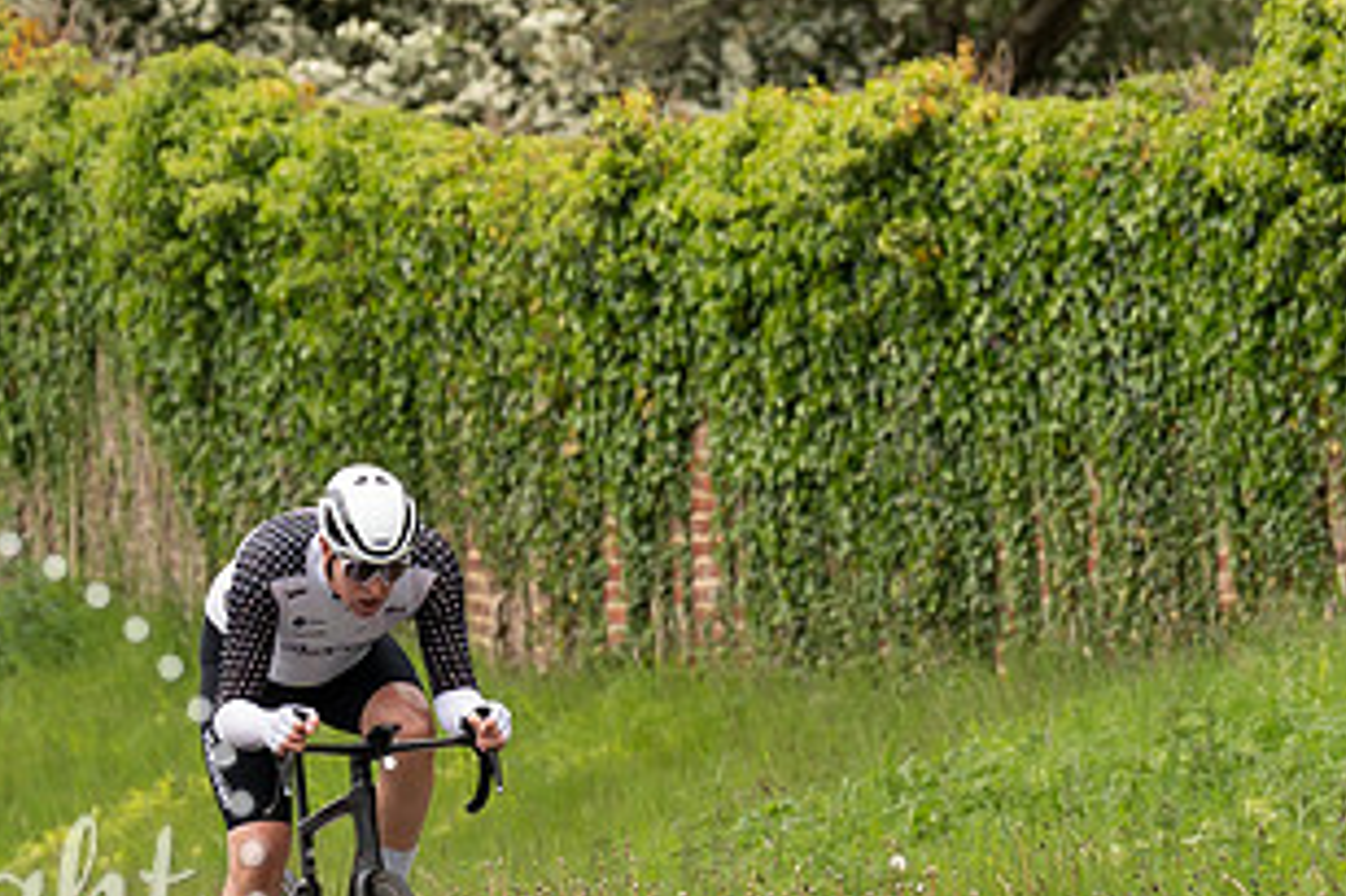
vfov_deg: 2.5
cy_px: 643
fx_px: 20328
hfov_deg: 3.8
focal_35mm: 544
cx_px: 207
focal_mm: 130
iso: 400
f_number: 3.5
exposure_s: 1/1000
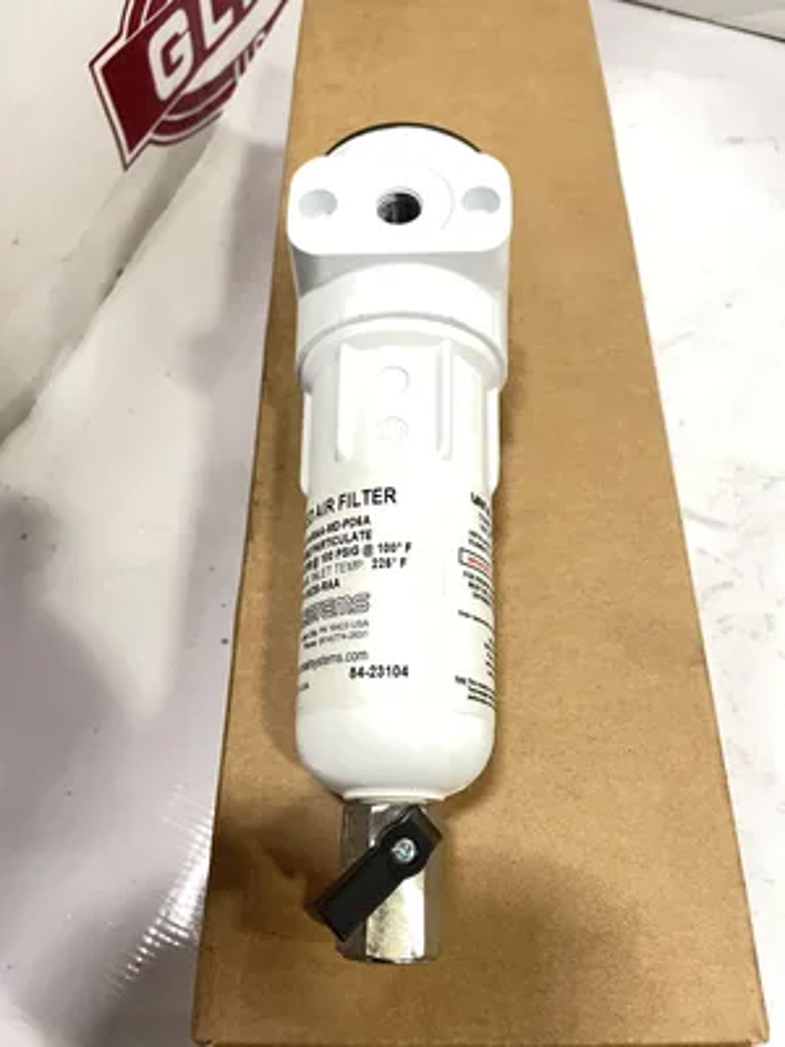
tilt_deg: -62.7
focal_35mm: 26
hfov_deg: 53.1
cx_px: 392
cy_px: 524
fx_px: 786
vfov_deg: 67.3
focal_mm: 4.2
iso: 250
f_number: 1.6
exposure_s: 1/60
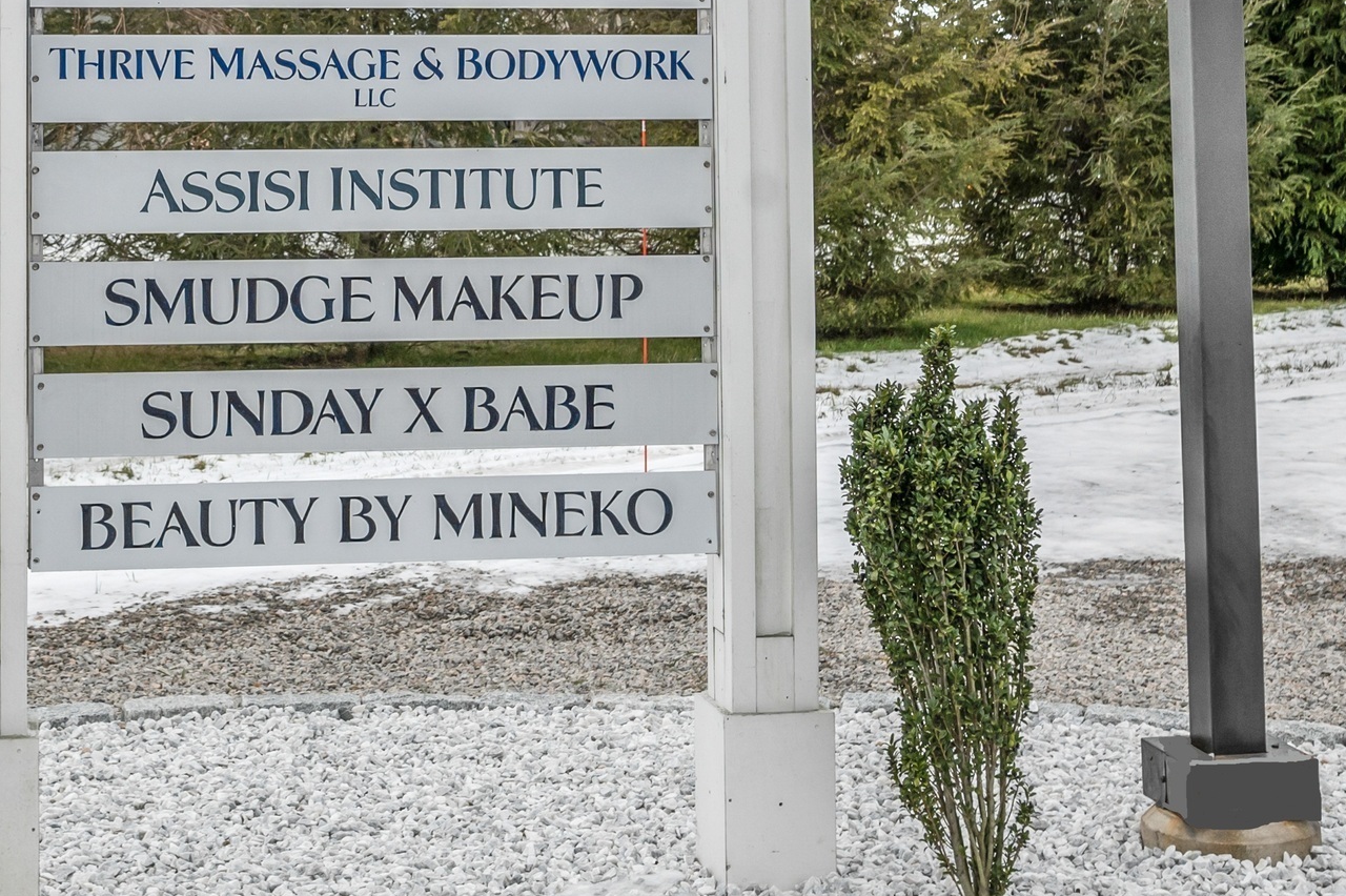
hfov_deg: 27.7
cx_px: 320
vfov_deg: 18.4
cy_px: 5
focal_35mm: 72
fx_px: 2690
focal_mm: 30
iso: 320
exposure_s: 1/800
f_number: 7.1
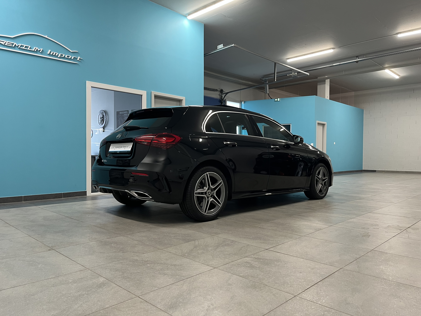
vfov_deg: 53.1
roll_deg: -0.1
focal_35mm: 26
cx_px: 210
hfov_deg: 67.3
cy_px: 158
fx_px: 316
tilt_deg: -0.2
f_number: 1.6
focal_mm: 5.1
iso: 100
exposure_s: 1/50
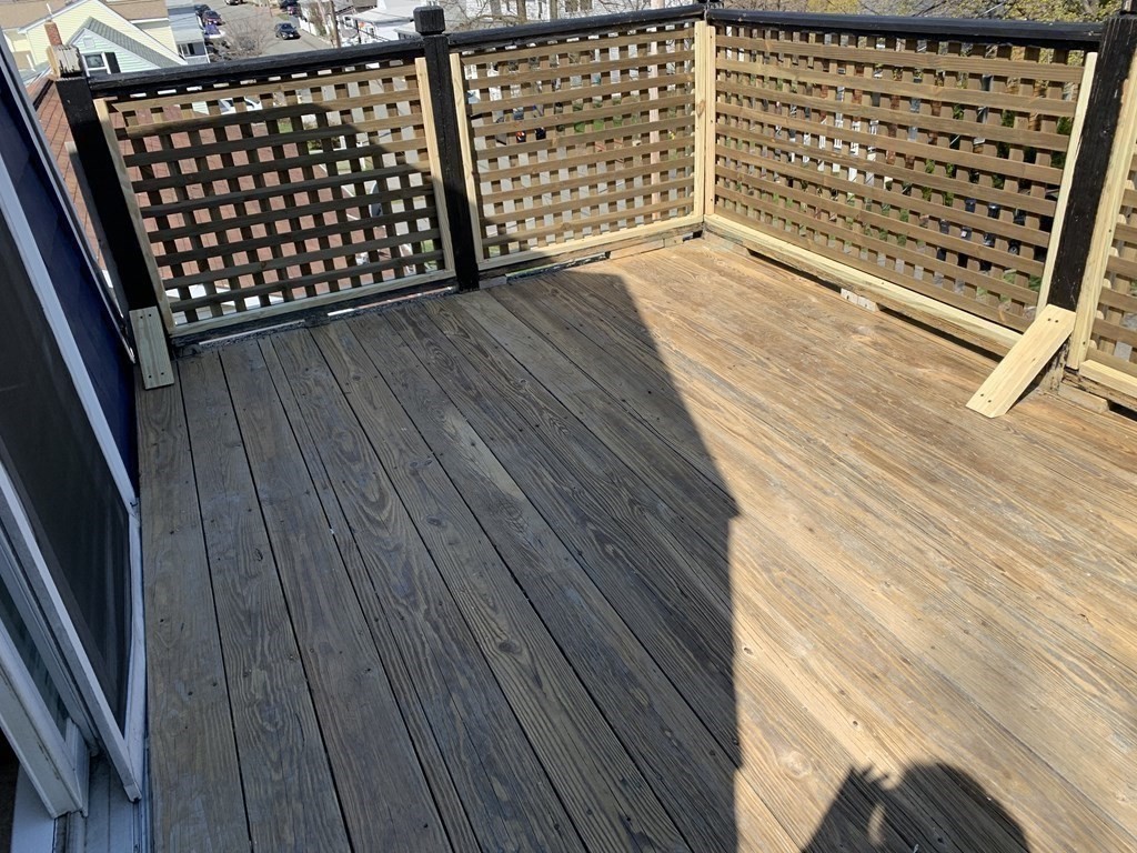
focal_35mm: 26
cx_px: 568
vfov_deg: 53.1
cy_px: 426
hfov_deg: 67.3
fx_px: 854
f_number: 1.8
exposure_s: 1/1124
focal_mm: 4.25
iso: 25
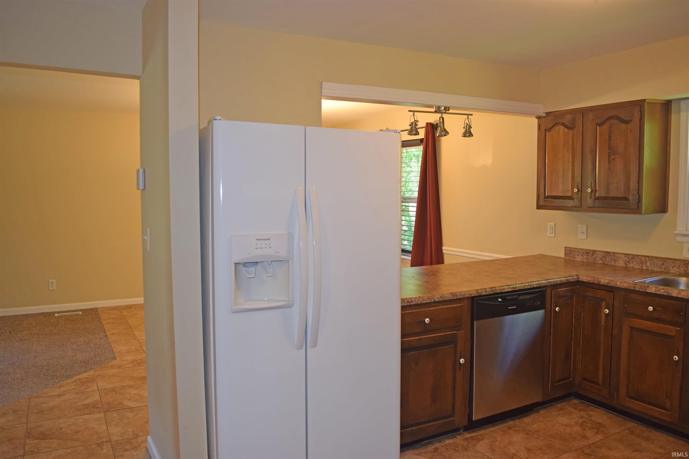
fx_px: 517
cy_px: 230
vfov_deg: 47.9
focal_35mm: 27
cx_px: 344
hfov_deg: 67.4
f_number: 4.5
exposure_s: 1/80
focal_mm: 18
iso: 800
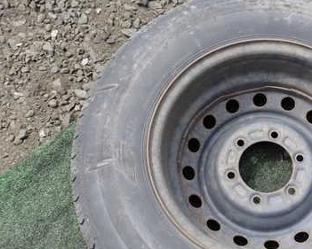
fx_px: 462
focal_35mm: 50
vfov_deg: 30.0
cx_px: 264
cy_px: 167
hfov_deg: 35.7
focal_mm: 5.4
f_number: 3.2
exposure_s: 1/250
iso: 100
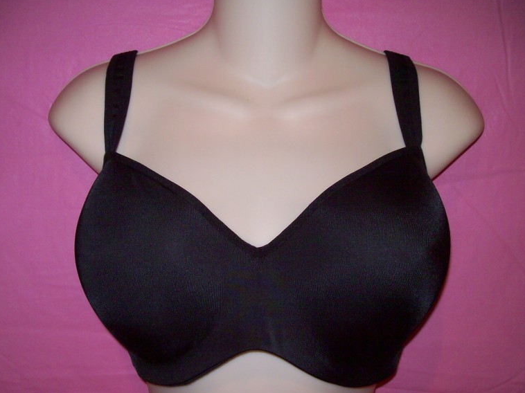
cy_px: 205
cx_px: 251
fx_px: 576
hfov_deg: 49.0
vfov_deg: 37.7
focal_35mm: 38
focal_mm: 6
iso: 80
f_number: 2.7
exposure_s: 1/64
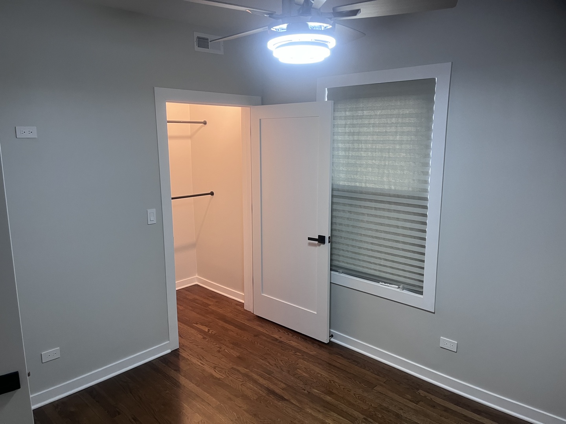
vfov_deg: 53.1
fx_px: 425
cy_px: 212
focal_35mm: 26
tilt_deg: -10.2
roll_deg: +0.3
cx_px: 283
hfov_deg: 67.3
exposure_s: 1/60
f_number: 1.6
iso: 200
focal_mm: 5.1
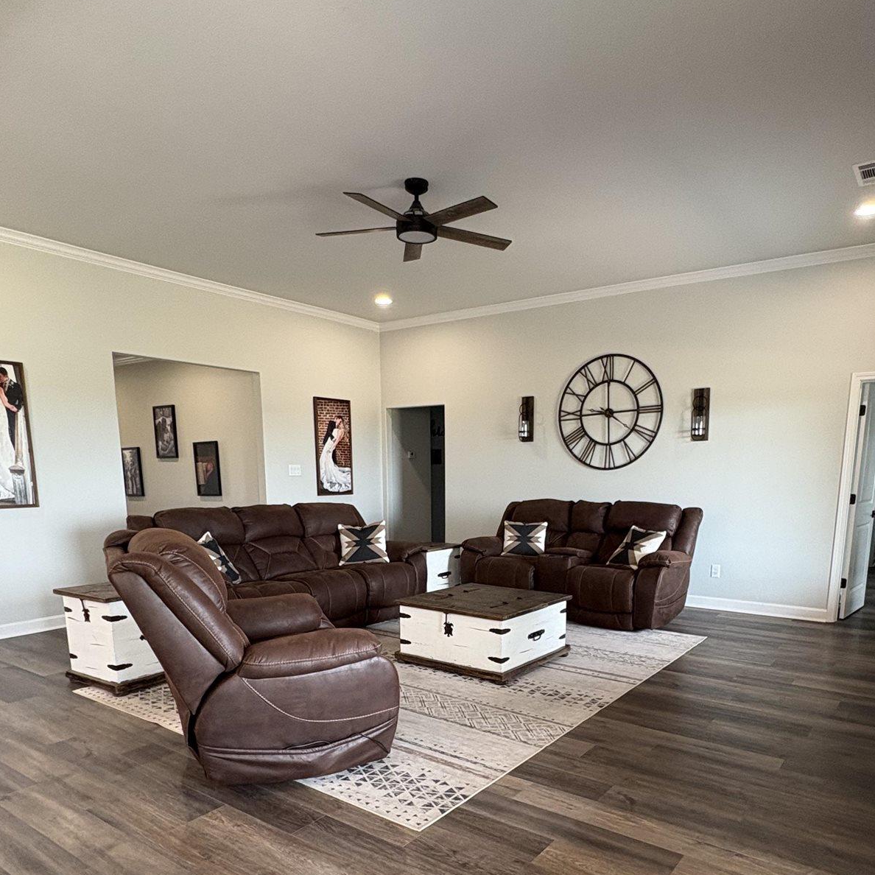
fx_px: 686
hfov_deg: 65.0
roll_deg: +0.1
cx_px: 469
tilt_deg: -9.2
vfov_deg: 63.0
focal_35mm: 24
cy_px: 602
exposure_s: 1/60
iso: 200
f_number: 2.2
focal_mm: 2.22
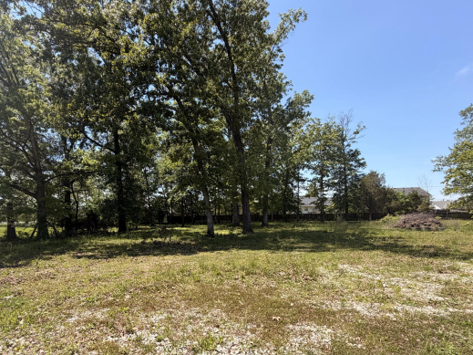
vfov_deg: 70.5
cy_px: 221
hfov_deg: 87.2
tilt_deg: -1.0
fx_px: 246
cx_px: 203
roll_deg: +2.1
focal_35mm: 18
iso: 40
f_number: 2.2
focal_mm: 2.22
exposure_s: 1/770
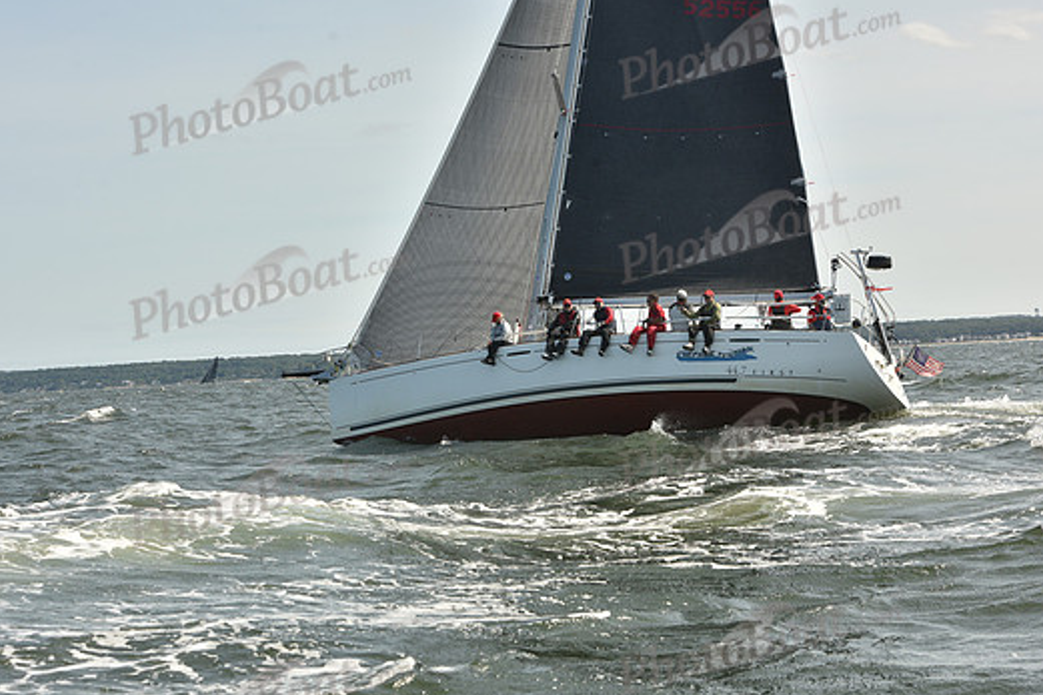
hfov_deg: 26.0
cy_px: 364
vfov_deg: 17.5
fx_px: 2259
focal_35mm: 78
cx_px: 516
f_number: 8
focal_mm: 70
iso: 250
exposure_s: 1/800
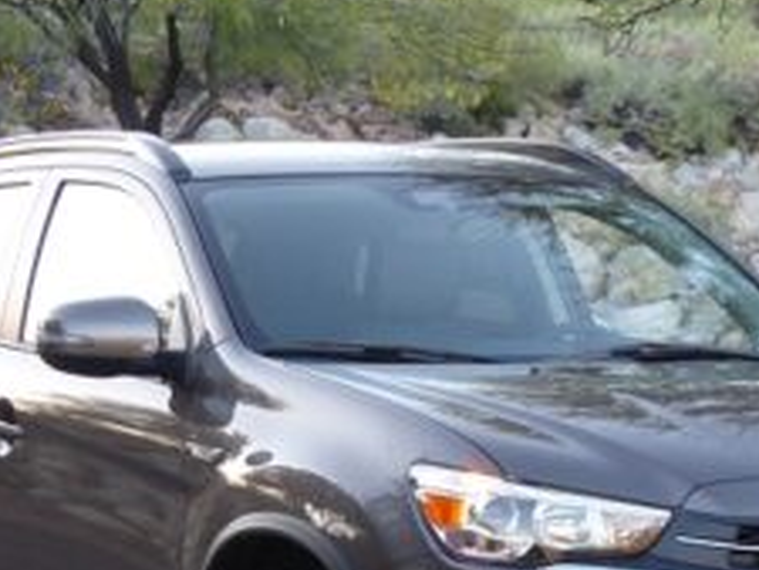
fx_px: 4739
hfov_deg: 9.2
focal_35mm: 216
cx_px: 428
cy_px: 516
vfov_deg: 6.9
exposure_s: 1/60
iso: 320
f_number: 4.8
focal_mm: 15
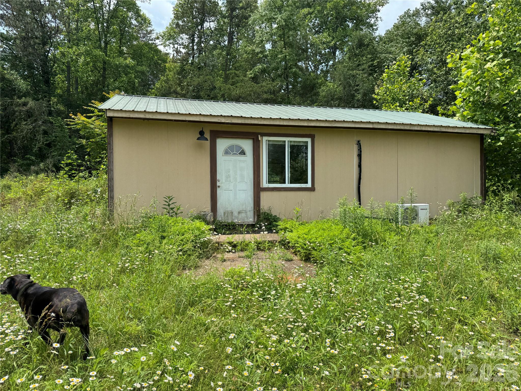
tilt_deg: +0.2
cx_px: 260
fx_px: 361
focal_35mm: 24
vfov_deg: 56.8
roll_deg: +0.4
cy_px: 196
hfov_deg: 71.6
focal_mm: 6.76
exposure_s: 1/2959
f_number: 1.78
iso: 80
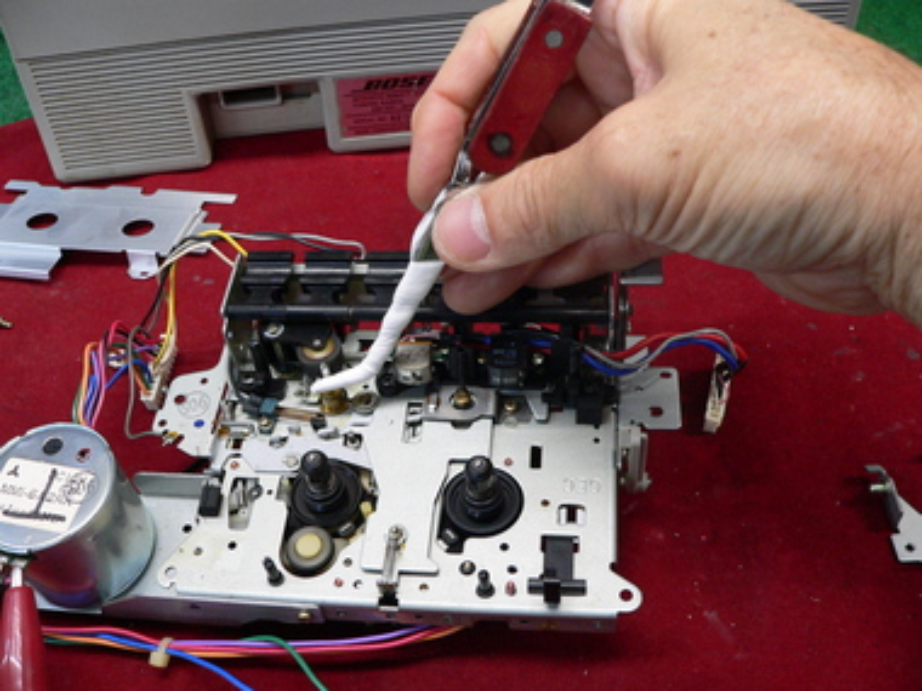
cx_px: 461
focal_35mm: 36
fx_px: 959
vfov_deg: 39.7
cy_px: 346
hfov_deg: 51.4
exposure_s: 1/25
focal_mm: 6
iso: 200
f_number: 2.8
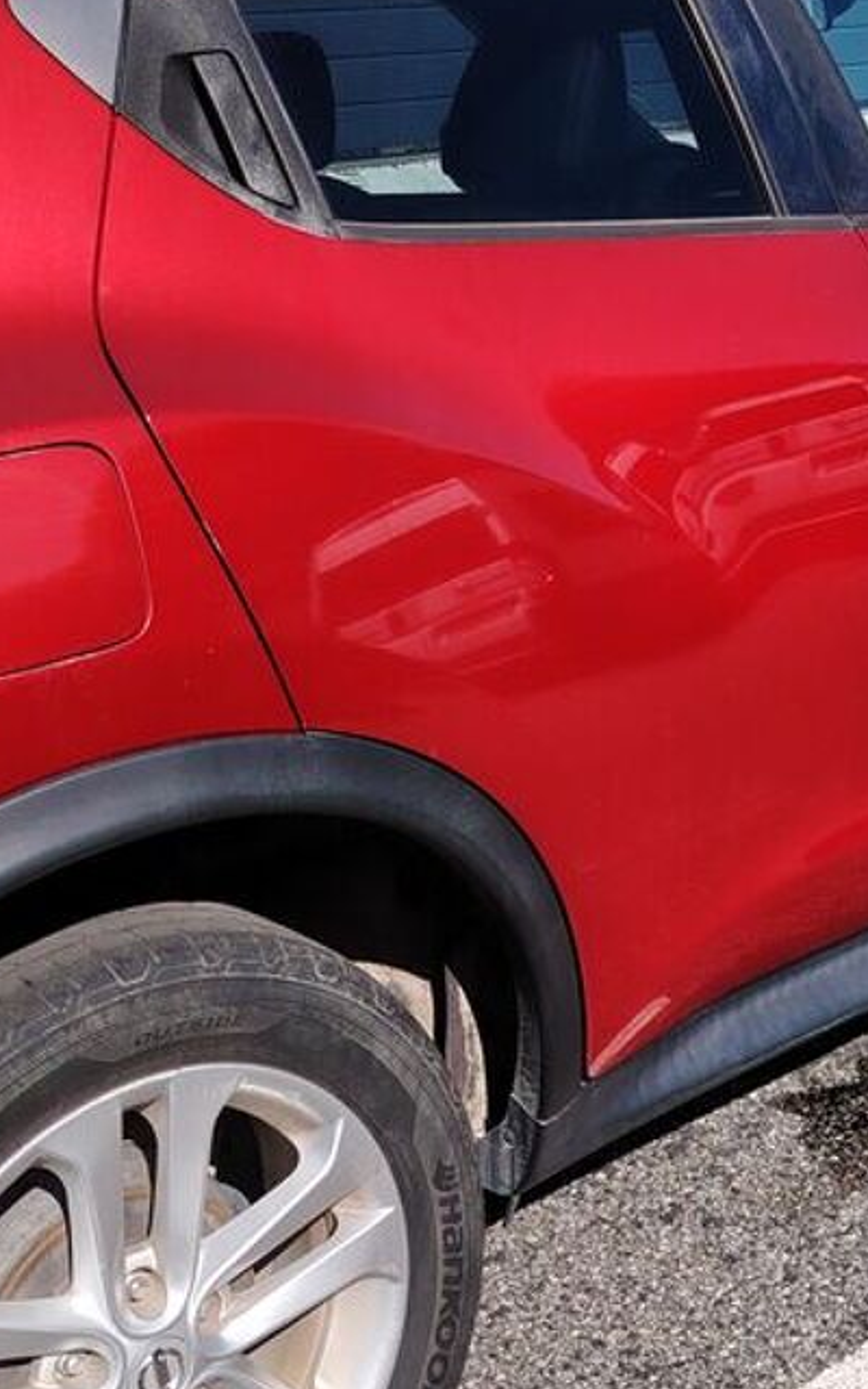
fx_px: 2006
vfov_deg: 37.6
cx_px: 714
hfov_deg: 24.0
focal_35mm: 53
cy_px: 413
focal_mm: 5.25
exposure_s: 1/1421
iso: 100
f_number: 1.75
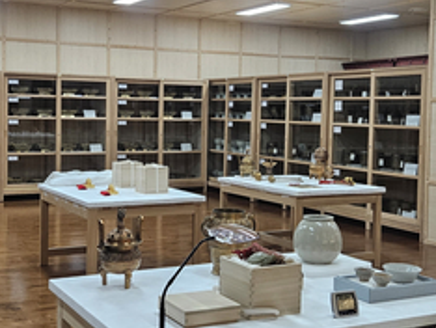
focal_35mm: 55
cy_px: 158
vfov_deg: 26.6
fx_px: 693
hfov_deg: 34.9
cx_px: 192
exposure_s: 1/120
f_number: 1.8
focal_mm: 5.4
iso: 200
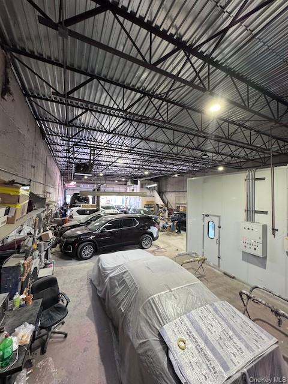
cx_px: 144
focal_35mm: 14
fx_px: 155
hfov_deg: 85.7
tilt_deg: +2.8
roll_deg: -3.1
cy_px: 192
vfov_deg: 102.1
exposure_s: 1/60
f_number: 2.2
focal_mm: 2.22
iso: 250
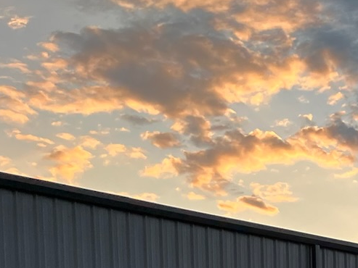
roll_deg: +0.9
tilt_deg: -4.9
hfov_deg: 16.1
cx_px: 585
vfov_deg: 12.3
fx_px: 1117
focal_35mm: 108
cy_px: 515
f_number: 1.6
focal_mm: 5.1
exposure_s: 1/421
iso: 50
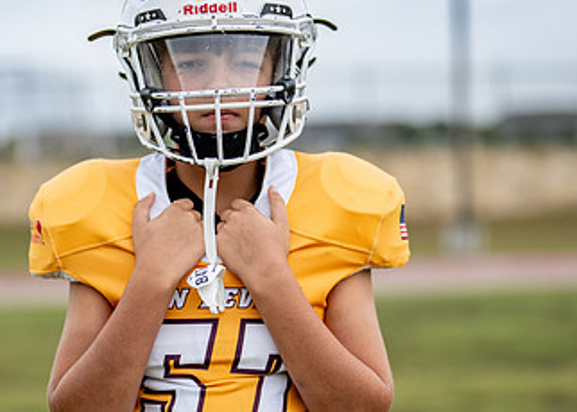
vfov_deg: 13.9
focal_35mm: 103
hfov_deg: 19.4
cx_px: 253
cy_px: 228
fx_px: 1688
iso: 320
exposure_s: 1/1600
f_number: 1.2
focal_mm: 50
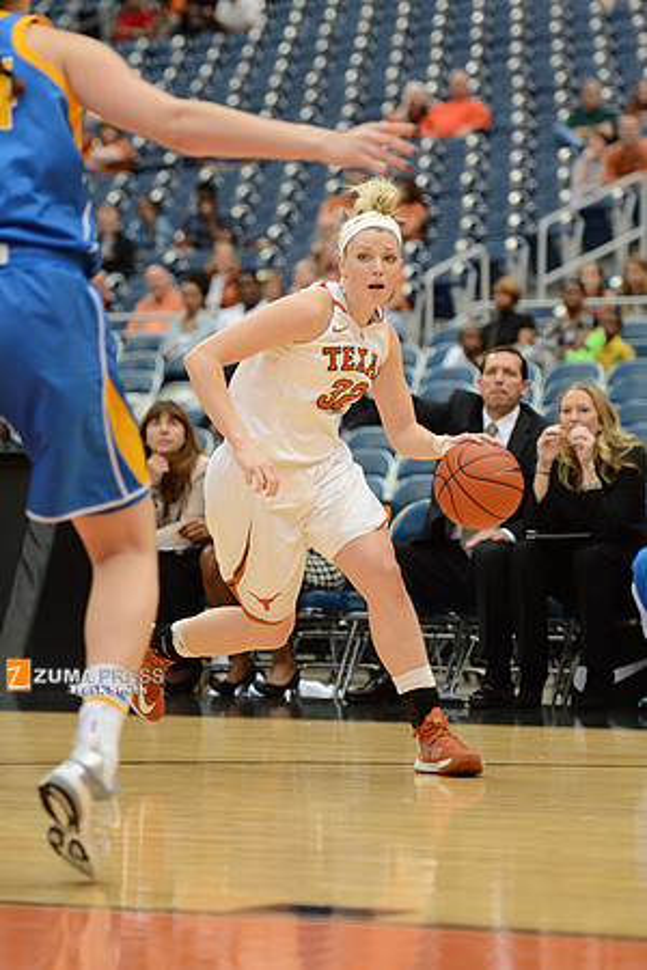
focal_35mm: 116
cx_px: 324
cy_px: 485
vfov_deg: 17.6
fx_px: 3127
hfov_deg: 11.8
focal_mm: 116
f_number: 2.8
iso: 1250
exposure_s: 1/1250
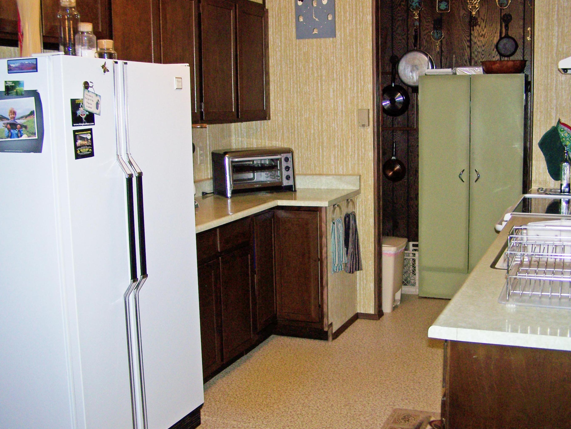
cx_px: 307
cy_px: 208
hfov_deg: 44.8
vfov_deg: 34.4
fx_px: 693
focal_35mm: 42
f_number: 2.8
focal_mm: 6.3
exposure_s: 1/60
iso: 80
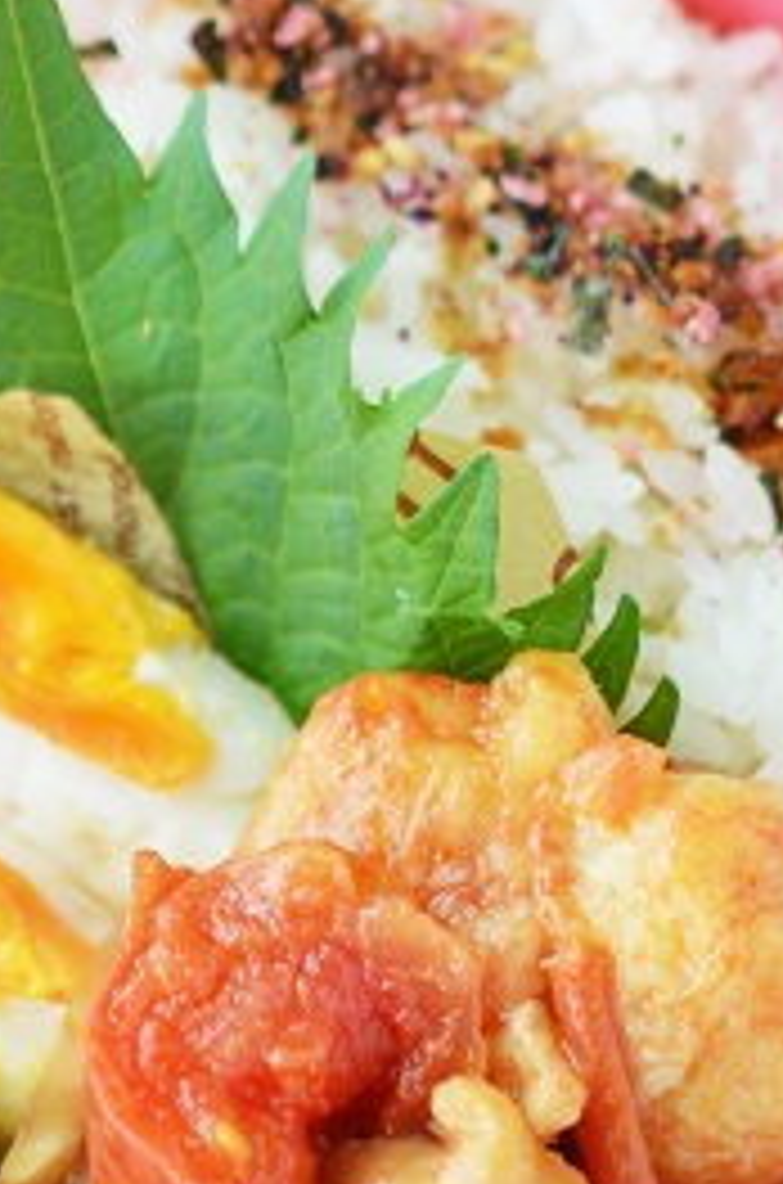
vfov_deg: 12.9
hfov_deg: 8.5
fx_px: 5247
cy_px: 765
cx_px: 290
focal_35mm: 160
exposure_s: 1/60
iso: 640
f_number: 3
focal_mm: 40
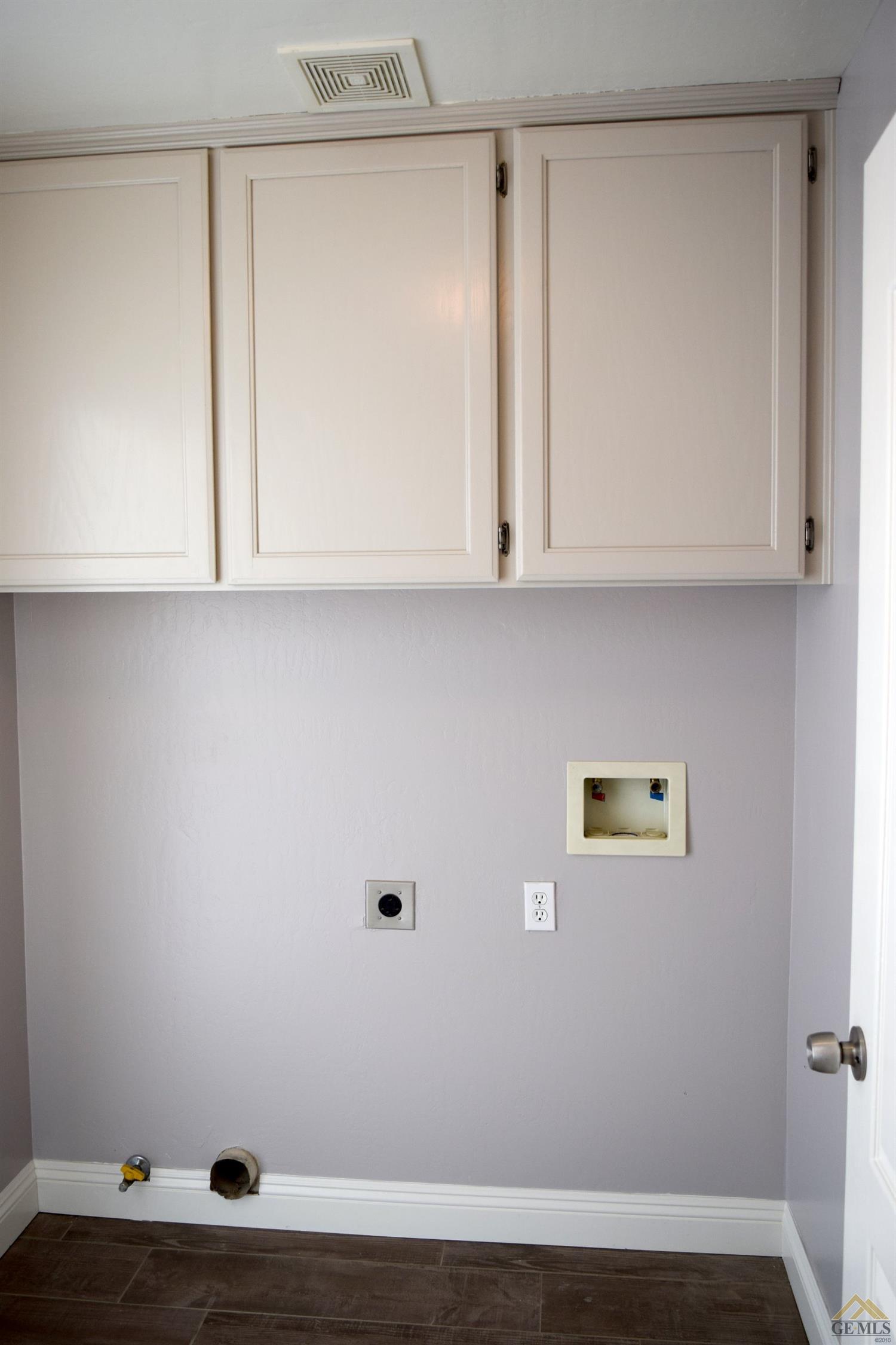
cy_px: 672
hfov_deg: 43.6
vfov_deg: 61.9
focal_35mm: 30
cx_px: 448
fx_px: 1120
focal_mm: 20
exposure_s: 1/80
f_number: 4.5
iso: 400
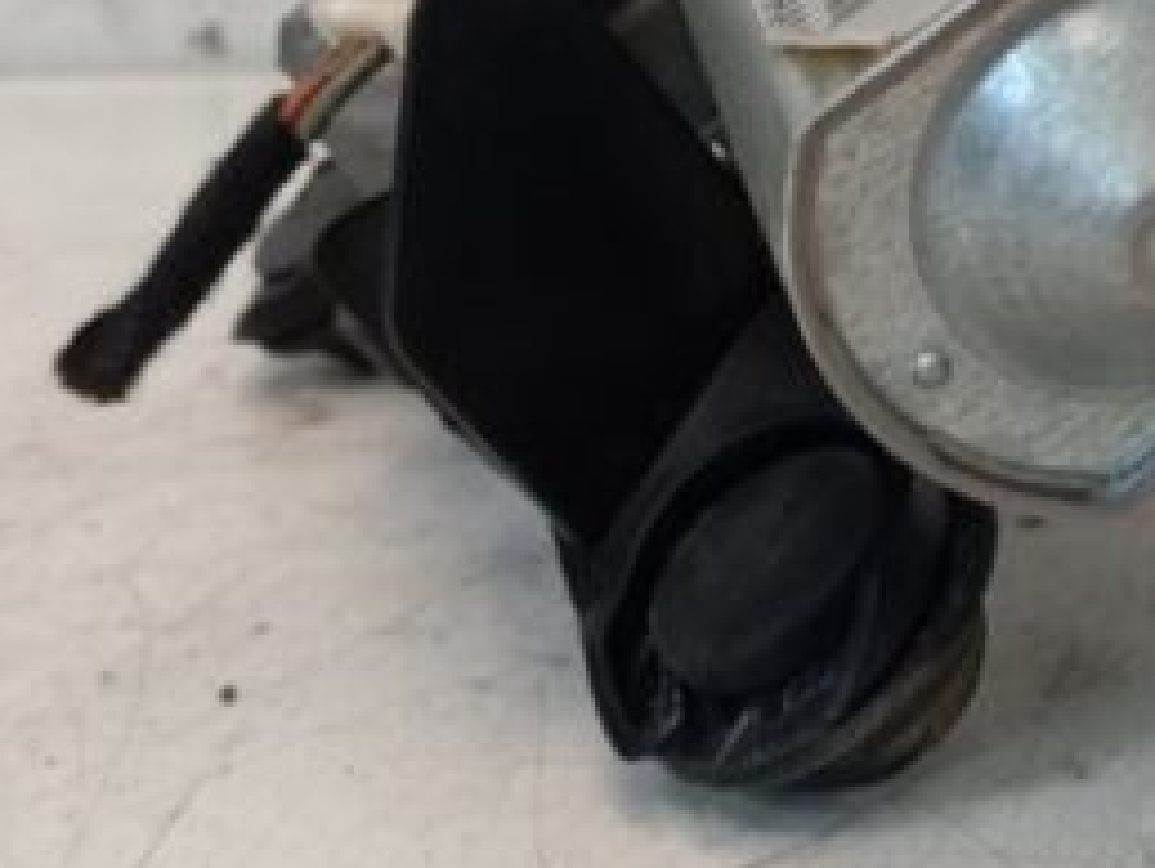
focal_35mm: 76
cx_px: 1025
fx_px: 2538
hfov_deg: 24.9
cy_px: 132
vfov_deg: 19.2
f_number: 1.8
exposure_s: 1/20
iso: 1025
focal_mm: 4.22
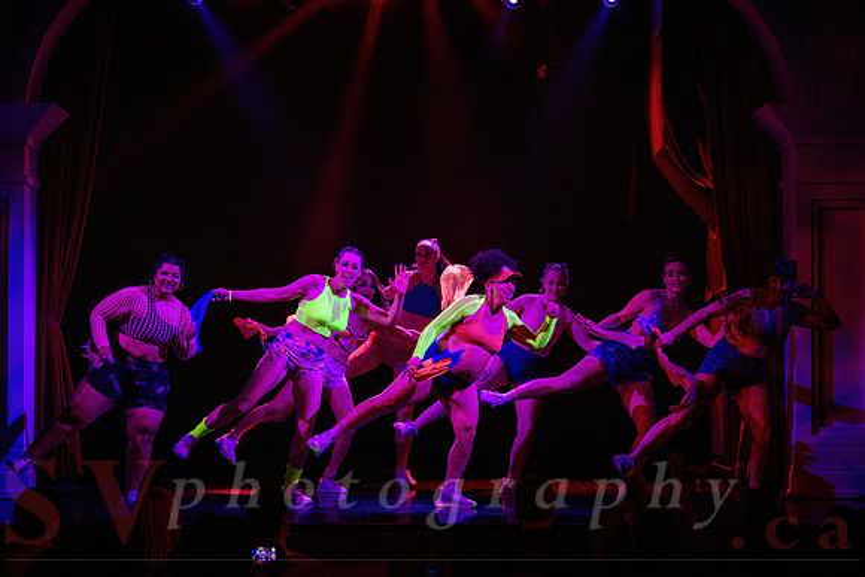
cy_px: 288
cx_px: 432
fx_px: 2398
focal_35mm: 100
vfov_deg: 13.7
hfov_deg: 20.4
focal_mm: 98
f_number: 2.8
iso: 1600
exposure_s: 1/200
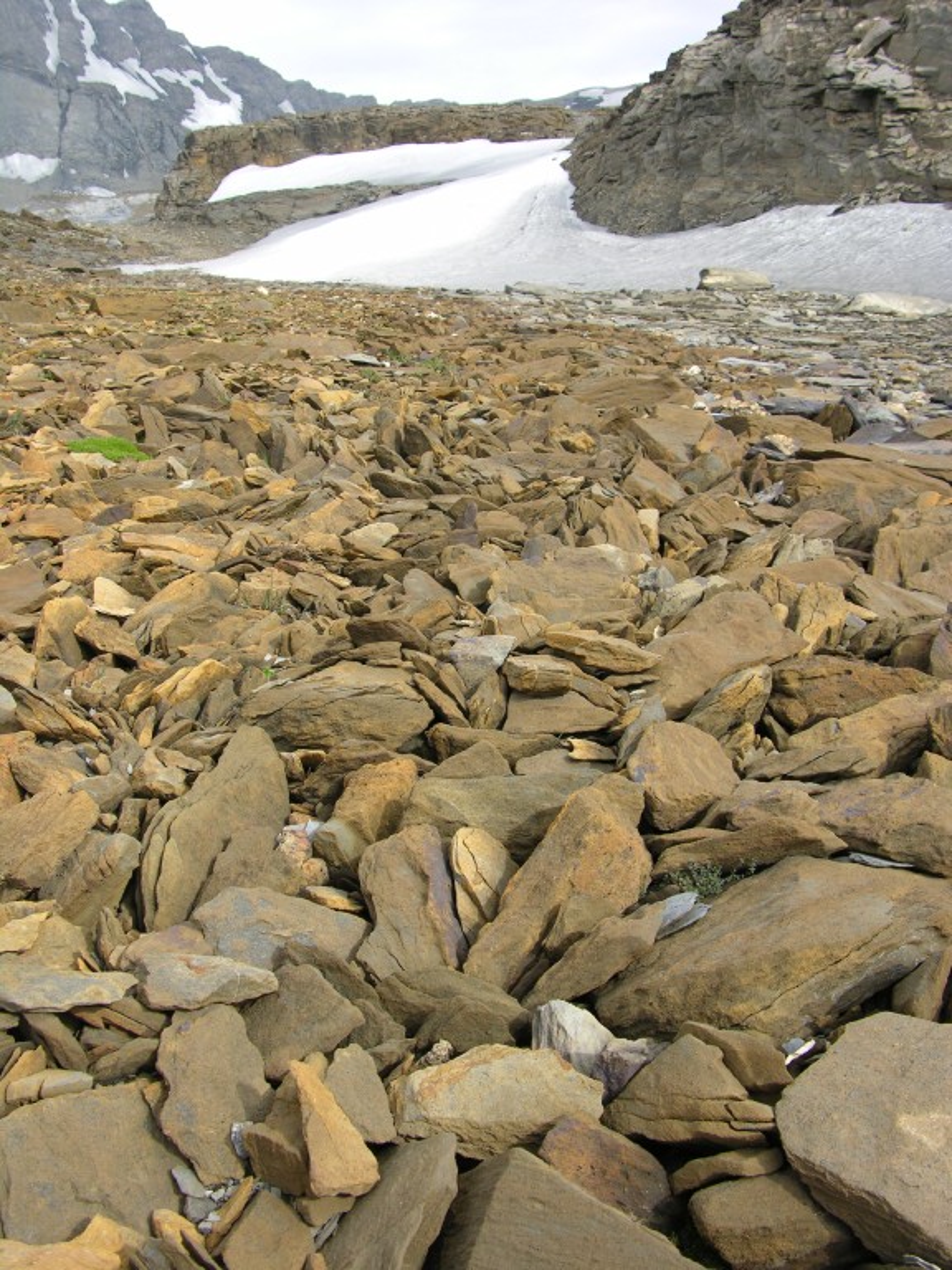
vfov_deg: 52.6
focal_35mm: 35
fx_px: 1283
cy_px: 635
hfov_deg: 40.7
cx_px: 476
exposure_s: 1/145
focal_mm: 8.9
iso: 50
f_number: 4.5
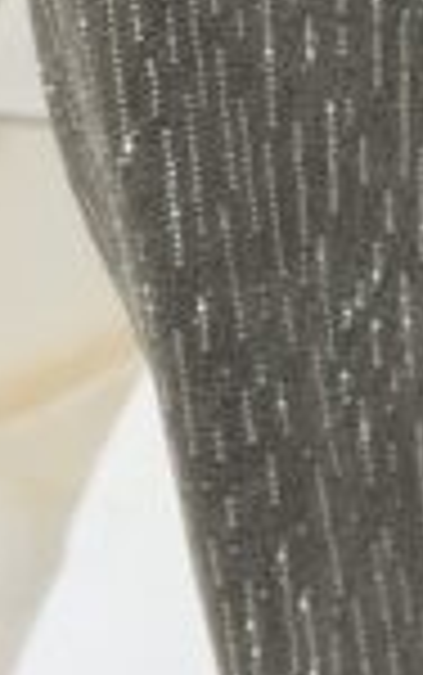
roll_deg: +1.5
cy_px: -603
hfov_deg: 4.7
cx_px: 1026
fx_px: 4989
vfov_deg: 7.5
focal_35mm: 271
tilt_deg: -40.2
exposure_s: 1/100
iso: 80
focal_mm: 6.76
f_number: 1.78
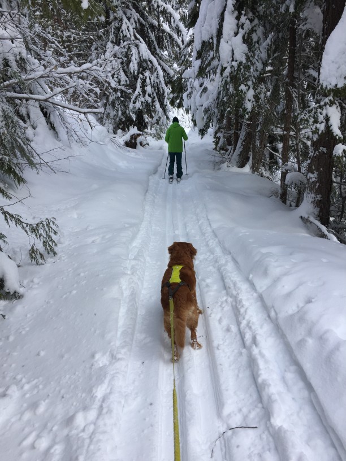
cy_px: 230
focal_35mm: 29
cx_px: 173
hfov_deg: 48.2
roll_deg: +2.9
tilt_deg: -15.9
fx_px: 386
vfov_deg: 61.7
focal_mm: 4.15
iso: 32
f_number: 2.2
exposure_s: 1/760
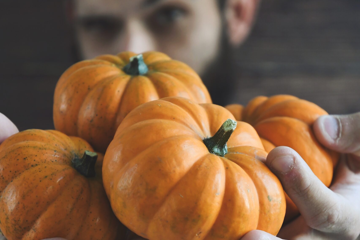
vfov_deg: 9.2
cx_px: 199
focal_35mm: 149
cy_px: 165
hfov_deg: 13.8
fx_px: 1490
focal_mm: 66
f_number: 4
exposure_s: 1/125
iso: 1000
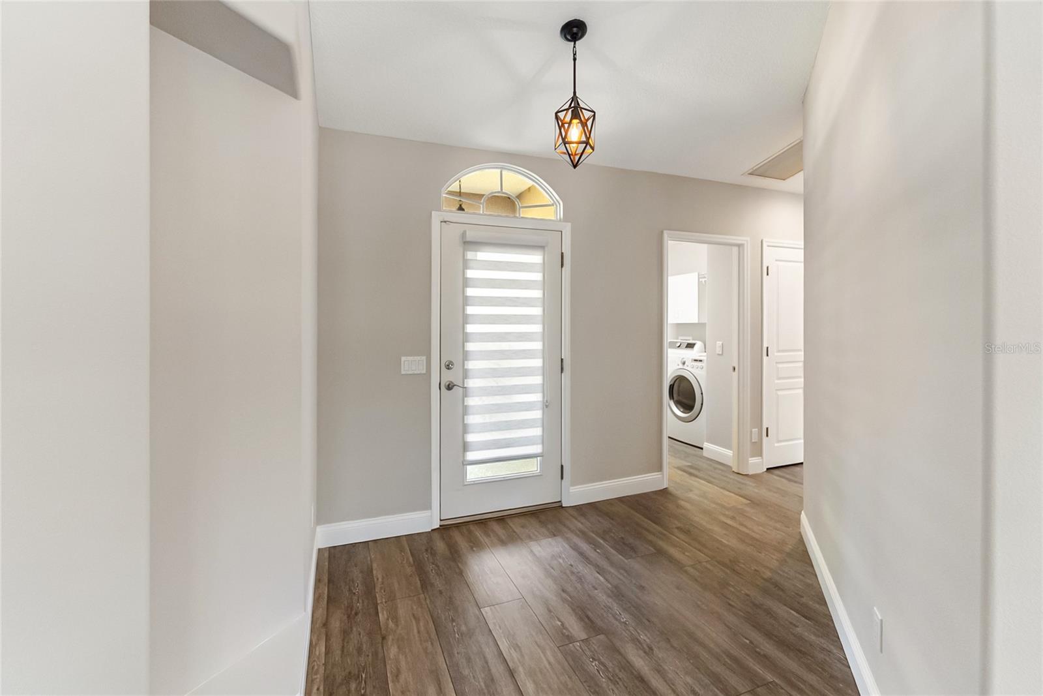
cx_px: 522
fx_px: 435
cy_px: 348
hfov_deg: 100.4
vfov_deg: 77.3
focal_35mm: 15
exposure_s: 1/60
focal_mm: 10
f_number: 4
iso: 1000
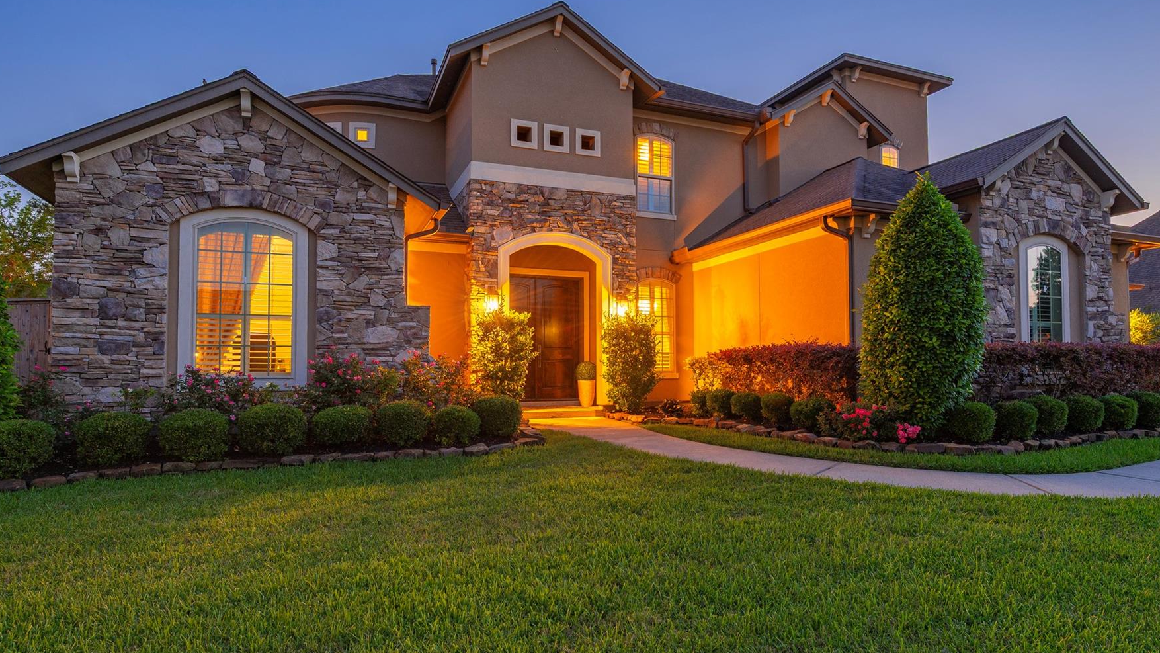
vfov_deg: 51.5
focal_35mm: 22
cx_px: 616
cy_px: 346
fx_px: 677
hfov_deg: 81.1
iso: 125
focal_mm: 18
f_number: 9
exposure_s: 8
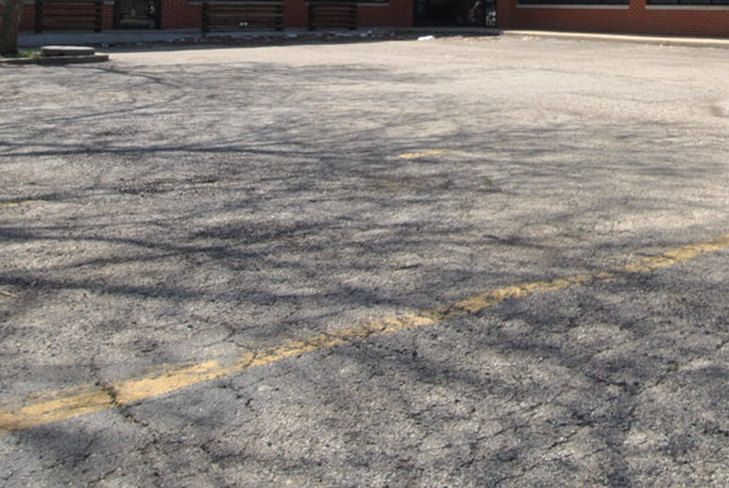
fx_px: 831
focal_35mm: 41
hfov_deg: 43.3
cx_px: 655
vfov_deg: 29.8
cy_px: -33
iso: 100
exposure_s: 1/1000
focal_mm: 10
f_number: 3.5
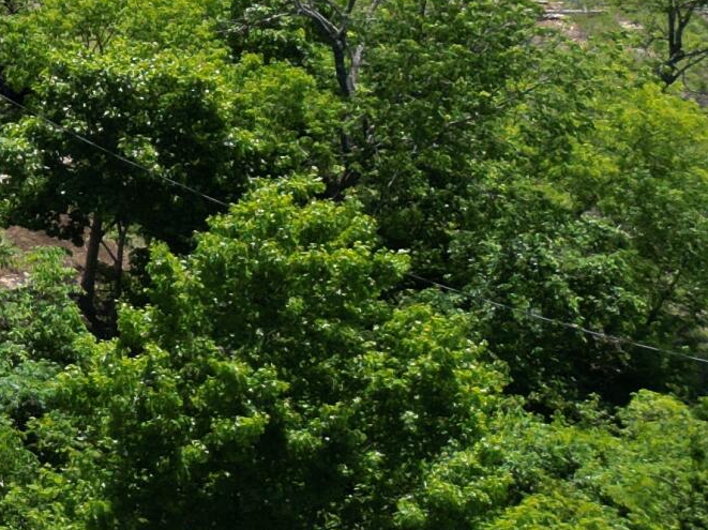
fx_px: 2228
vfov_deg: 13.1
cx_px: -875
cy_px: -177
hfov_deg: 14.0
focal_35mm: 109
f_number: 1.7
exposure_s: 1/2500
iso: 100
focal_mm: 6.72
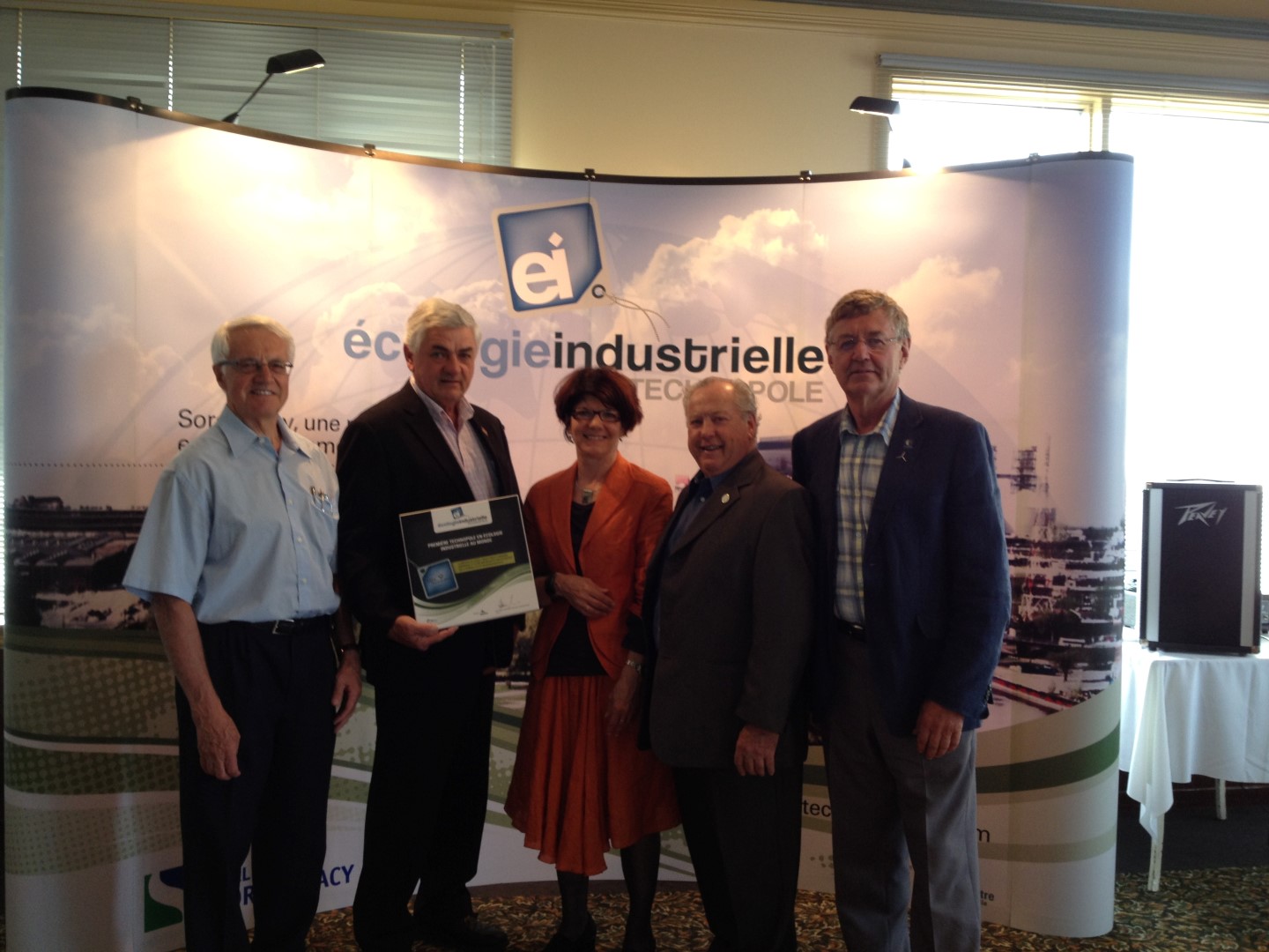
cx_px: 634
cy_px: 476
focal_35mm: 35
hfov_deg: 52.6
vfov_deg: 40.7
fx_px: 1283
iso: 80
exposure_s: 1/24
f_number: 2.4
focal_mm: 4.28
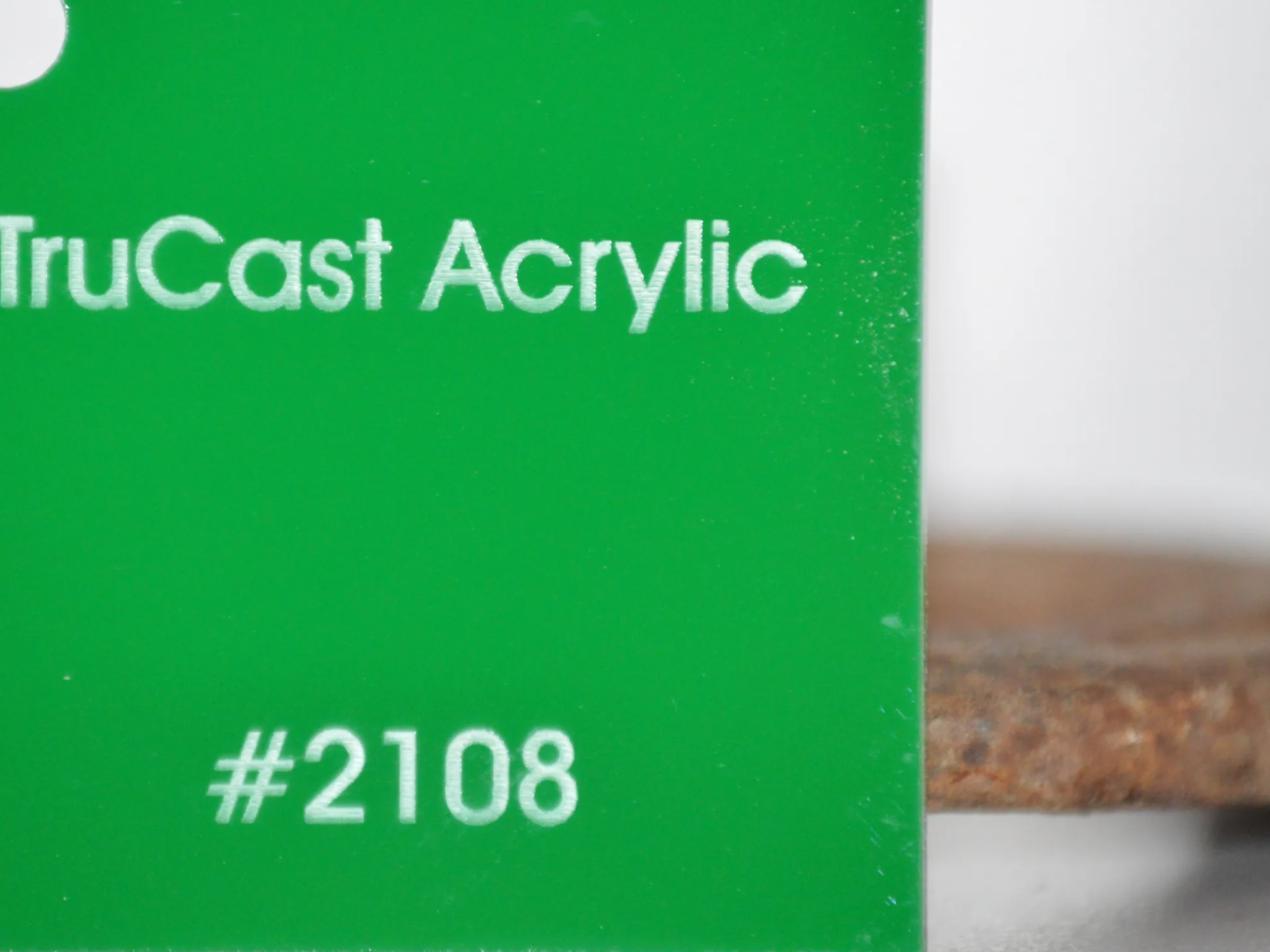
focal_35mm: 377
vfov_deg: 3.9
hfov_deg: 5.3
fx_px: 13832
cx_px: 484
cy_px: 404
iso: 2200
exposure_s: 1/200
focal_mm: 200
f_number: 6.3
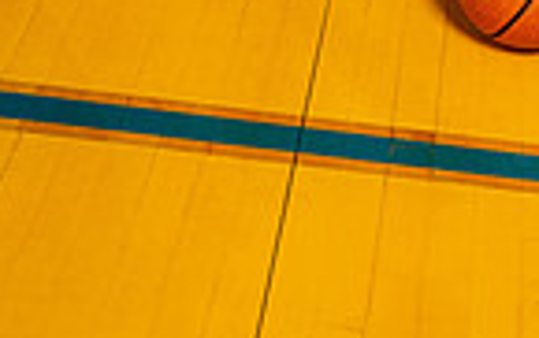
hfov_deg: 17.6
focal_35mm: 117
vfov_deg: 9.8
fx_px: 1721
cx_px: 457
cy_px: -494
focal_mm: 37
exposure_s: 1/250
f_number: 4
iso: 160
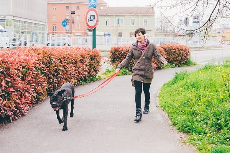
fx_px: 319
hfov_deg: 39.6
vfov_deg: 27.0
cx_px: 115
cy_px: 76
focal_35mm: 50
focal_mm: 50
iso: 500
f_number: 4
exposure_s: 1/1250
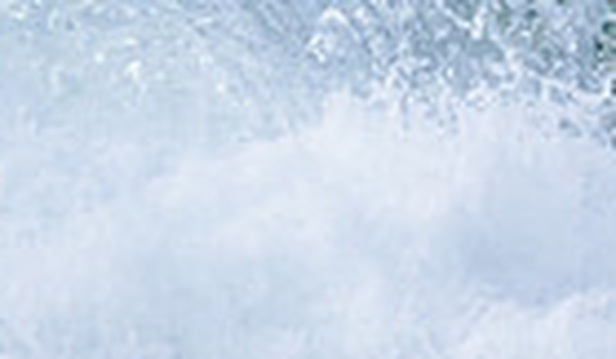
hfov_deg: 0.5
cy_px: -66
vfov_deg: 0.3
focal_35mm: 4385
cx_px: 1273
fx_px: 72252
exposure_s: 1/1250
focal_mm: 800
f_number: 11
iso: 4500
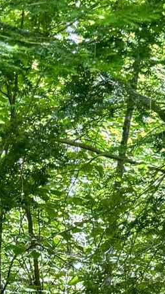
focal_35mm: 135
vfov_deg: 13.8
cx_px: 324
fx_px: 1050
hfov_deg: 8.5
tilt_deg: +1.9
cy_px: 560
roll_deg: +5.8
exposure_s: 1/157
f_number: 1.78
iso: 100
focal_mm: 6.76
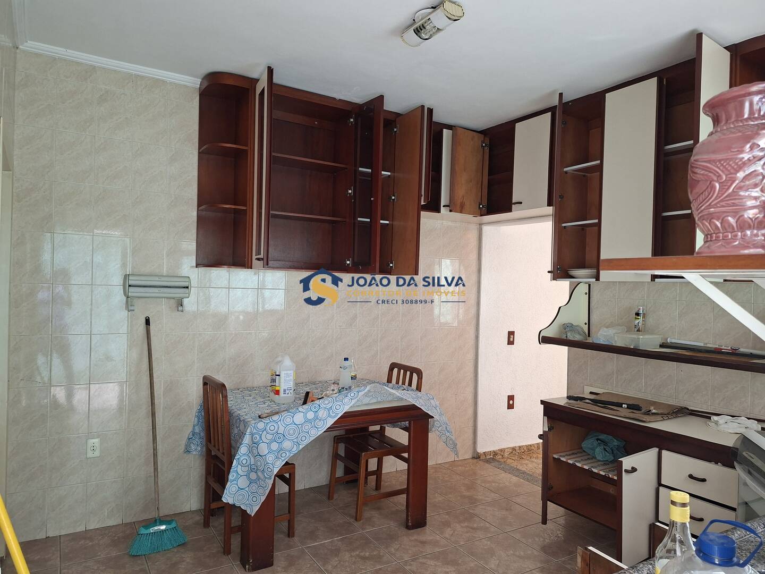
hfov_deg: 73.9
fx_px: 508
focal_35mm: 23
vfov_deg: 58.9
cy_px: 287
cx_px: 382
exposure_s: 1/50
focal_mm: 5.54
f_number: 1.8
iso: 320
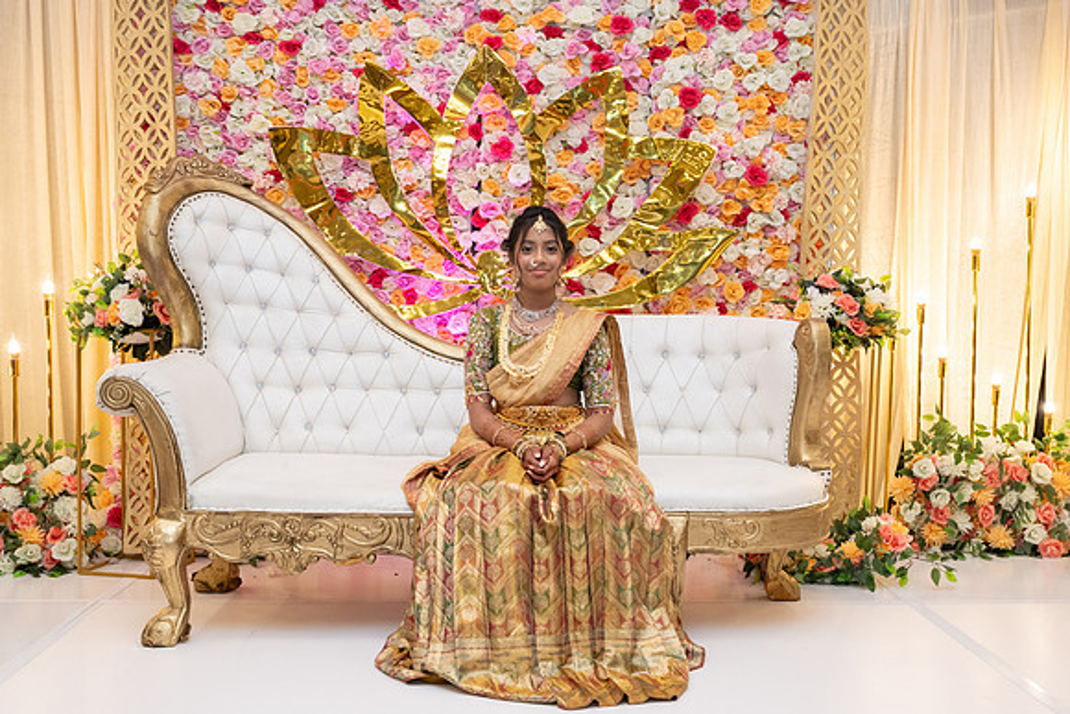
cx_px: 535
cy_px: 357
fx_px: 1220
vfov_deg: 32.6
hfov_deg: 47.3
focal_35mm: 41
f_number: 4.5
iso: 1600
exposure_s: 1/160
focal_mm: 40
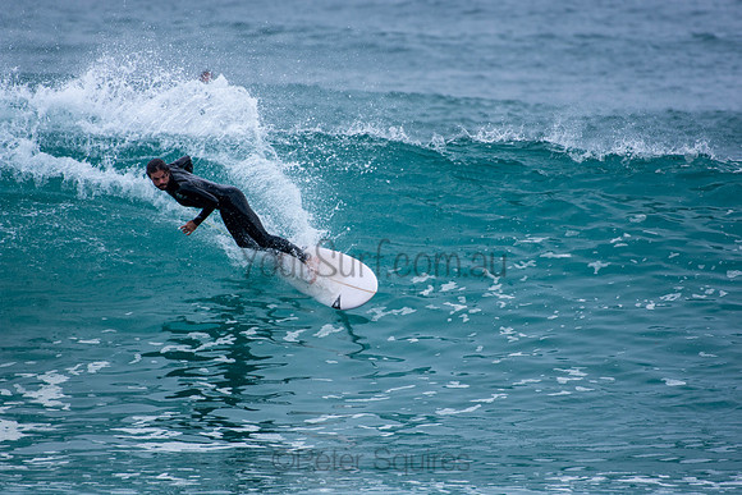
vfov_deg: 1.8
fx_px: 15461
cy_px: 248
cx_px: 371
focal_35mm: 750
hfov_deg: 2.7
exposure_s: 1/640
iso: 180
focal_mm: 500
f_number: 5.6
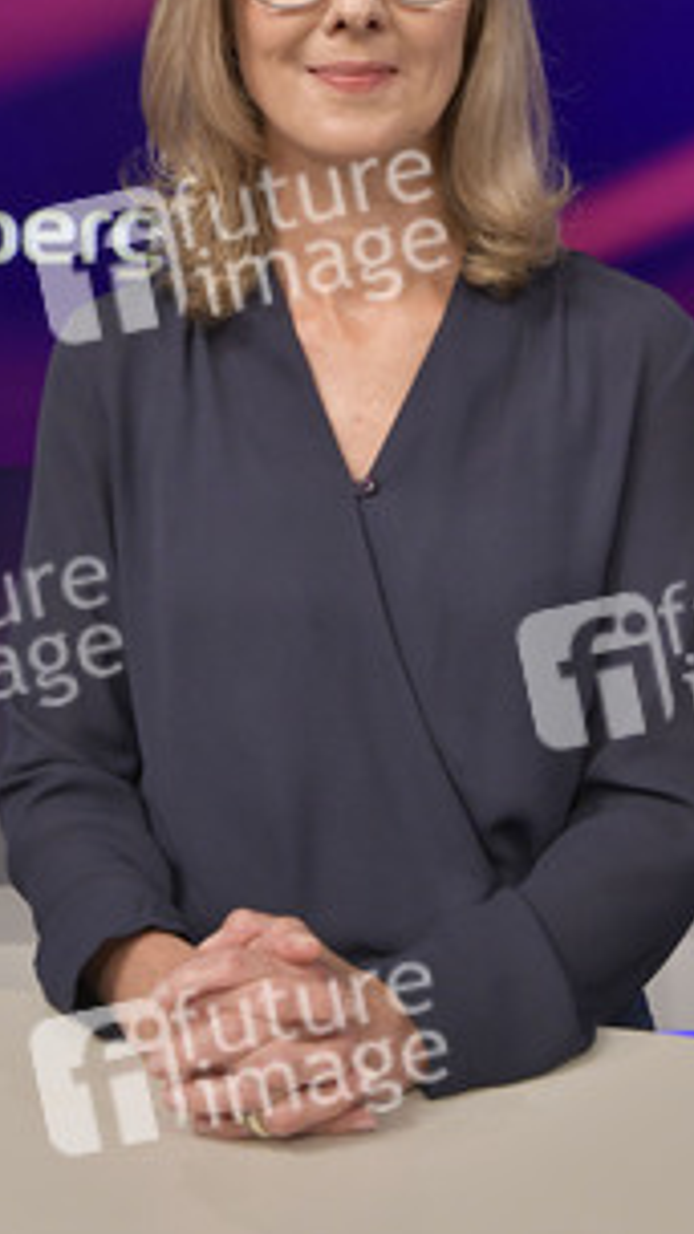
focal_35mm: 44
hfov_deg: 27.1
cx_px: 357
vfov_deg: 45.9
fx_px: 1439
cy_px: 451
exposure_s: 1/200
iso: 2500
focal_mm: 32
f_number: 6.3
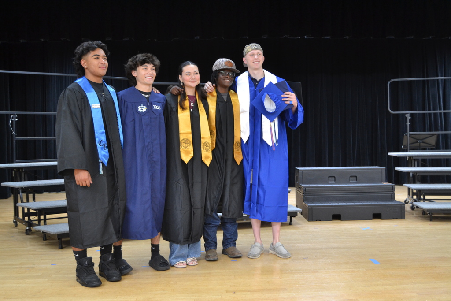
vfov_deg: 34.2
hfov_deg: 49.5
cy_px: 150
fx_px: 489
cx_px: 226
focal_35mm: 39
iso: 1000
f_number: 4
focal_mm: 26
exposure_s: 1/60
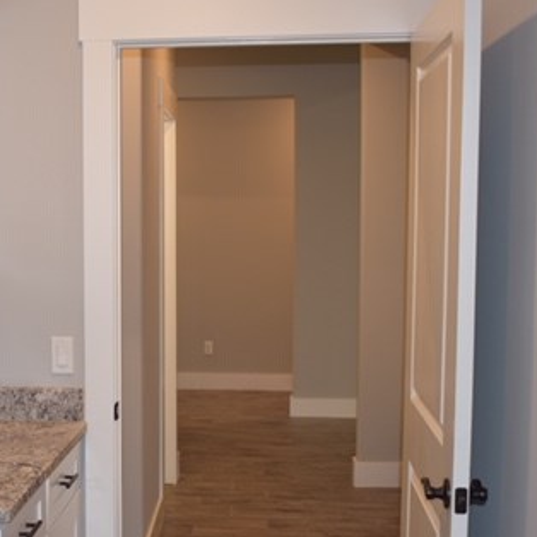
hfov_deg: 28.0
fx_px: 1051
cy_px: 308
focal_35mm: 60
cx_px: 96
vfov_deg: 28.6
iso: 400
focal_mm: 23
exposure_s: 1/60
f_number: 3.8
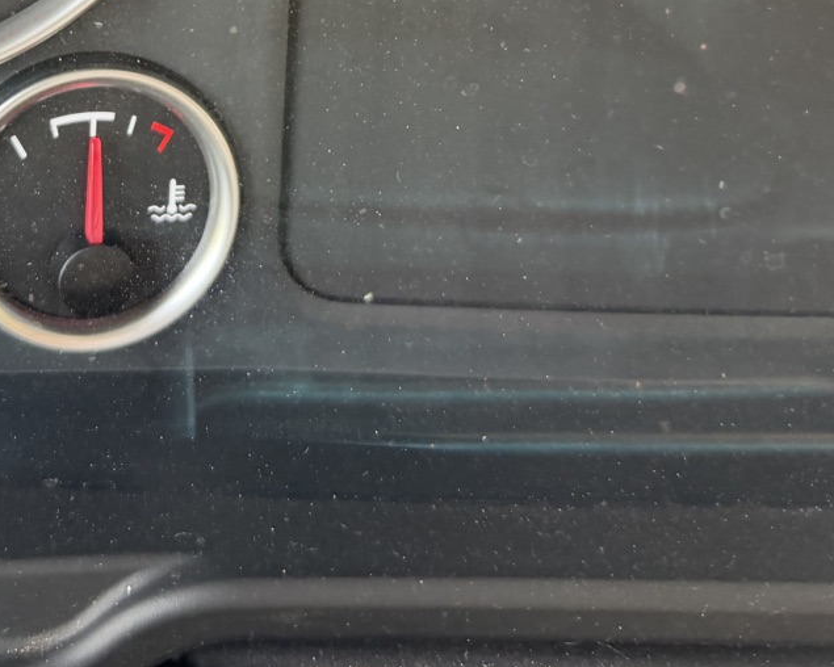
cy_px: -108
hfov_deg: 31.0
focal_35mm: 59
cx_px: 141
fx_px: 1456
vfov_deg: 23.8
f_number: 1.78
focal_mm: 6.76
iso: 200
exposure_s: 1/121
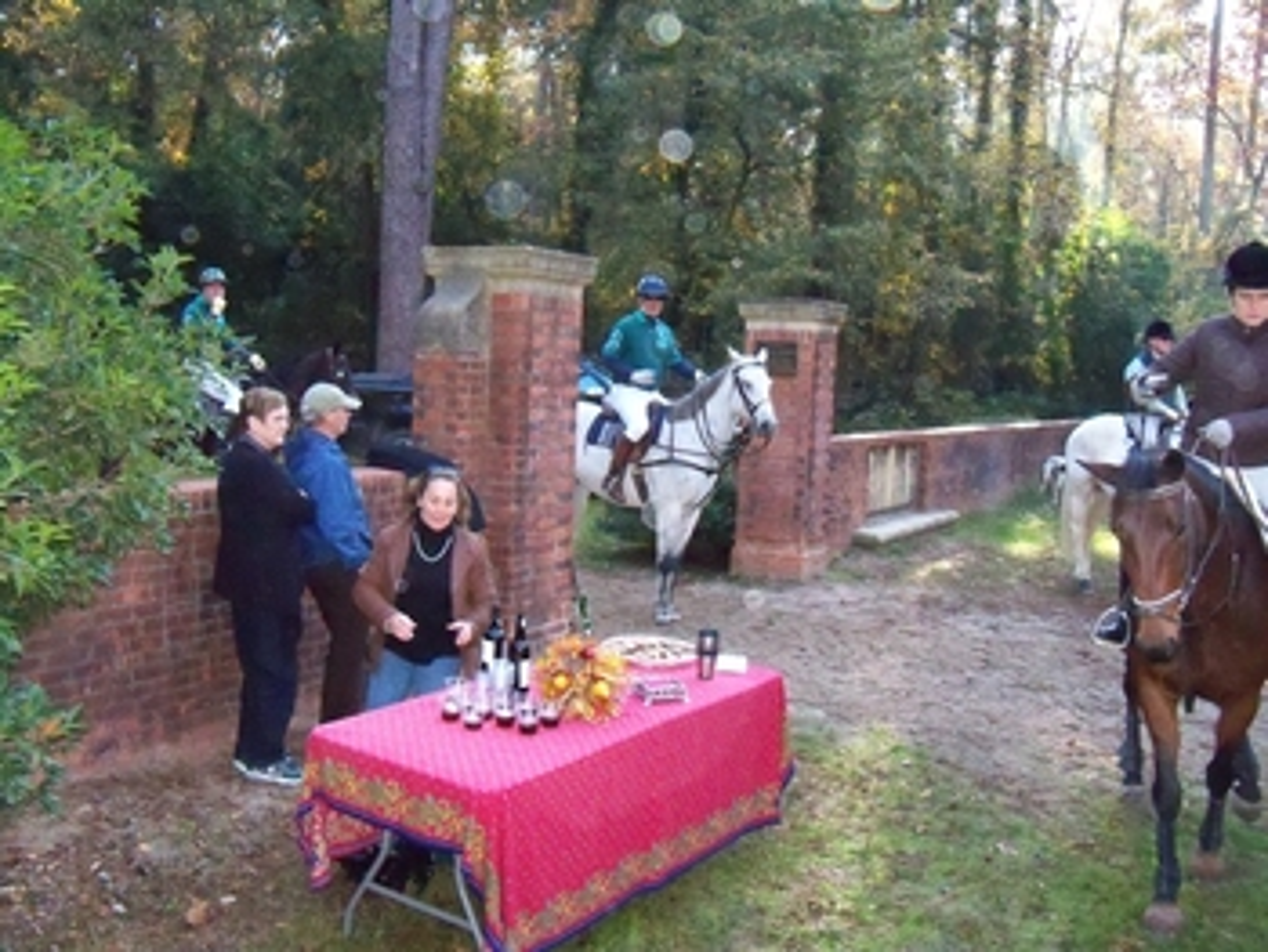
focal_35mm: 35
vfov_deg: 40.7
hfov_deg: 52.6
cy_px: 476
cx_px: 634
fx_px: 1283
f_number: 3.5
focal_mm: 6.2
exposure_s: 1/500
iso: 1600
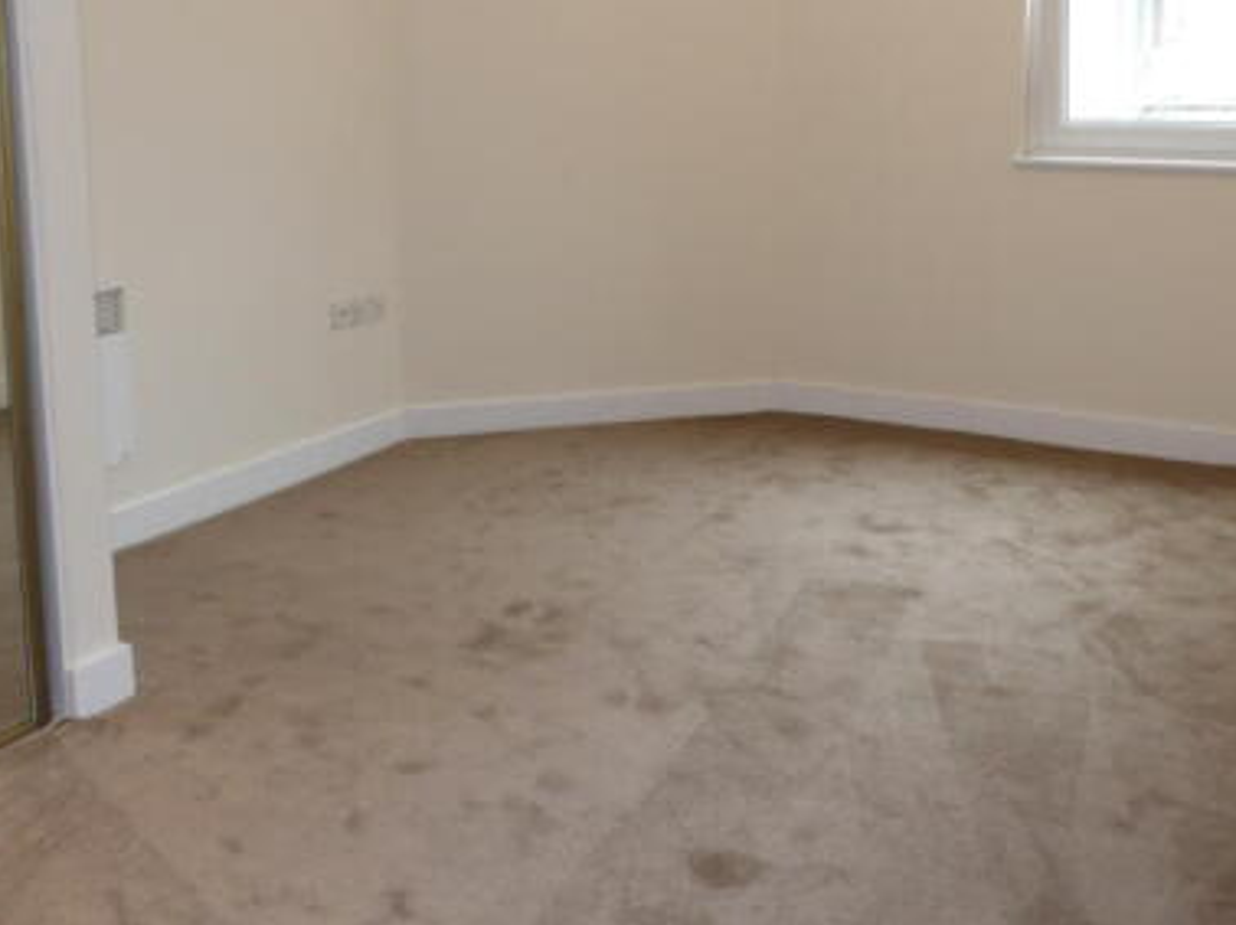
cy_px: 234
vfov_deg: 37.7
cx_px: 652
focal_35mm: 37
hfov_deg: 50.1
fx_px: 1320
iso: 200
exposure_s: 1/23
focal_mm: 4.3
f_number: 4.1
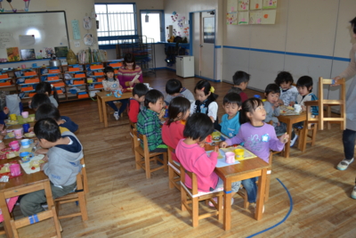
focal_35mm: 27
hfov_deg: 67.4
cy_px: 119
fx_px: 267
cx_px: 178
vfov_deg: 48.0
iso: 125
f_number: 4
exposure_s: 1/125
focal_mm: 18
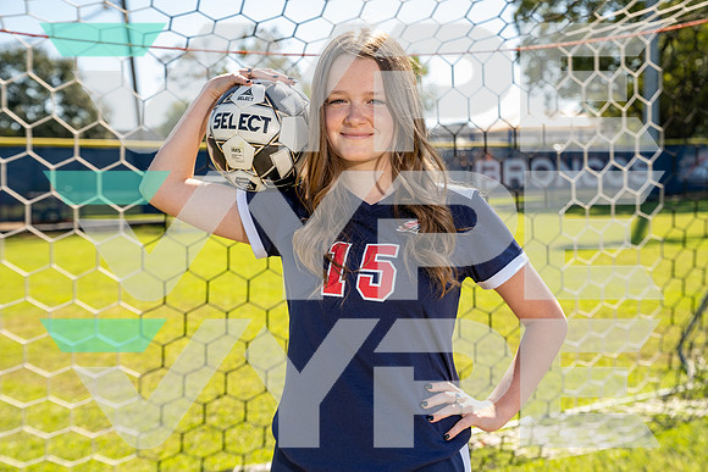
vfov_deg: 26.5
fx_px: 1003
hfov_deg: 38.9
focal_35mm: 51
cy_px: 236
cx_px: 354
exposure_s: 1/250
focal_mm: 51
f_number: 4.5
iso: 100
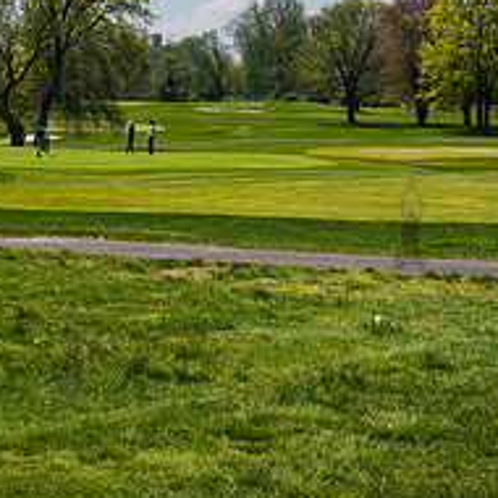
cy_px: 96
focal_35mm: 92
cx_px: 64
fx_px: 1497
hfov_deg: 18.6
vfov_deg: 18.7
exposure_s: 1/800
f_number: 7.1
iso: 200
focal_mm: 35
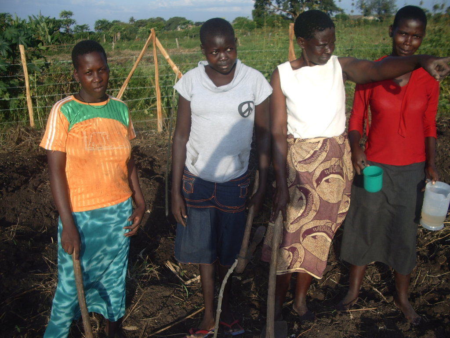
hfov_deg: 52.6
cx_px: 225
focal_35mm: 35
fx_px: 455
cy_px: 169
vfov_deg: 40.7
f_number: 2.6
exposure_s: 1/400
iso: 50
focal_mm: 5.8
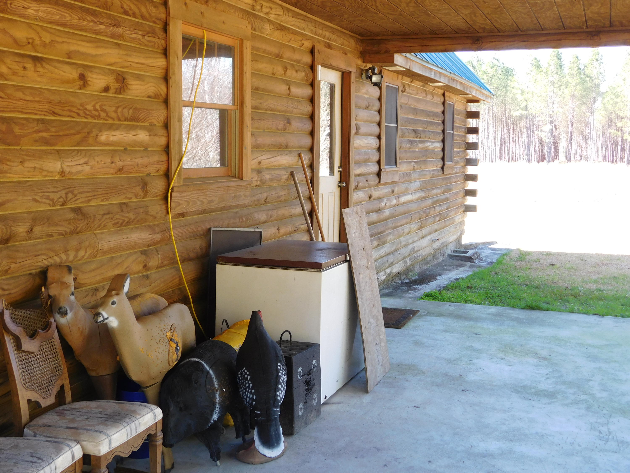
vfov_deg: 32.2
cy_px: 236
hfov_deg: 42.1
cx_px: 315
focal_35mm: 45
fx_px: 819
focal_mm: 8
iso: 125
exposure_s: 1/50
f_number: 3.7
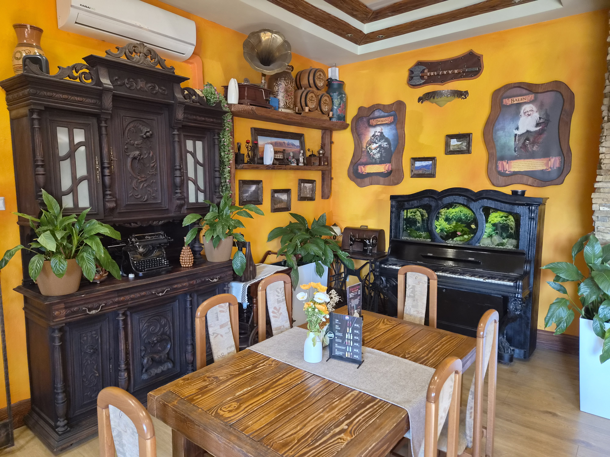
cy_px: 228
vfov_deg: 58.9
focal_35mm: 23
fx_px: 405
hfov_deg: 73.9
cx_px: 305
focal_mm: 5.4
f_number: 1.8
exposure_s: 1/100
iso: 500
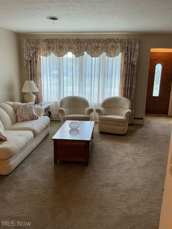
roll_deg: -0.6
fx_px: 192
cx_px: 86
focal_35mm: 29
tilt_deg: -13.4
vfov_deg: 61.7
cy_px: 114
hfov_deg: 48.2
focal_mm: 3
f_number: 1.8
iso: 32
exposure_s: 1/60
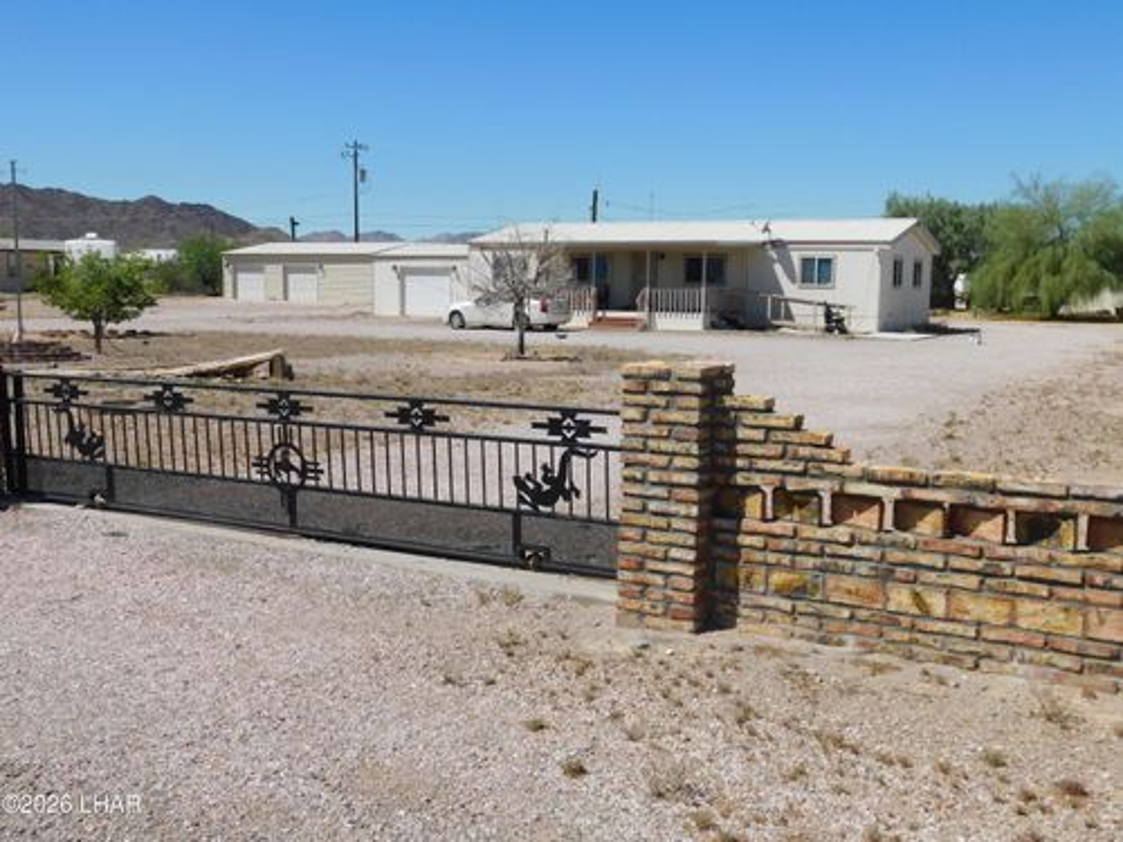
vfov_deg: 39.7
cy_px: 421
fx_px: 1168
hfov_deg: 51.4
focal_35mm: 36
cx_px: 562
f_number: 7
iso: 125
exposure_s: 1/640
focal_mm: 6.3
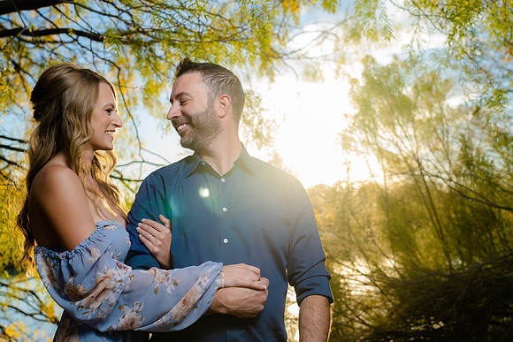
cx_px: 256
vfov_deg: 28.7
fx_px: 670
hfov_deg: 41.9
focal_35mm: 47
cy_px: 171
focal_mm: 47
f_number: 4
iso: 50
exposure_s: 1/250
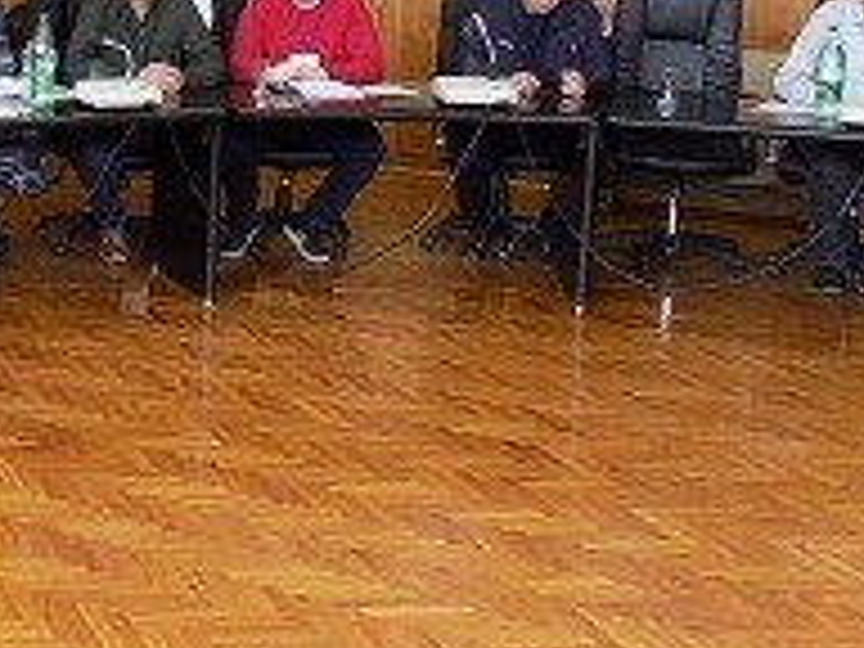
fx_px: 1797
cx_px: -207
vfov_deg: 20.1
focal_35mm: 72
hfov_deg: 24.2
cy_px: 99
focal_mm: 4
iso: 125
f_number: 3.1
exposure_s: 1/30
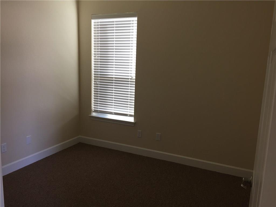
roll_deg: -3.3
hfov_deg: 61.7
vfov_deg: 48.2
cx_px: 138
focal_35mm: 29
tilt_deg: -10.8
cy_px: 104
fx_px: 231
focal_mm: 4.15
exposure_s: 1/40
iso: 40
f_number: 2.2
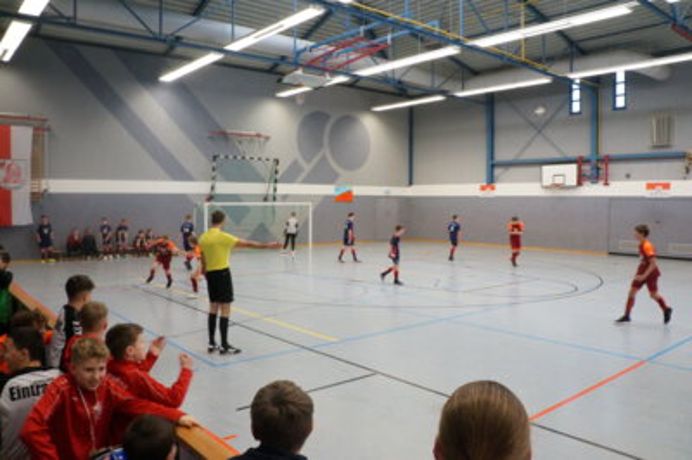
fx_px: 519
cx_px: 346
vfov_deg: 47.9
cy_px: 230
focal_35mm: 27
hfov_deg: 67.4
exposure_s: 1/50
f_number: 13
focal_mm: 18
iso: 3200
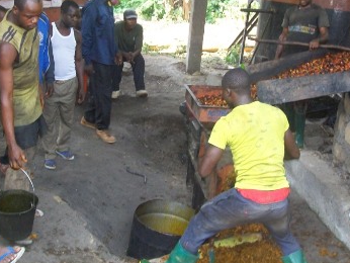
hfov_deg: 36.7
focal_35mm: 52
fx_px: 526
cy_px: 104
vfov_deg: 28.0
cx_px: 141
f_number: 2.7
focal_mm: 6
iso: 160
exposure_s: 1/100
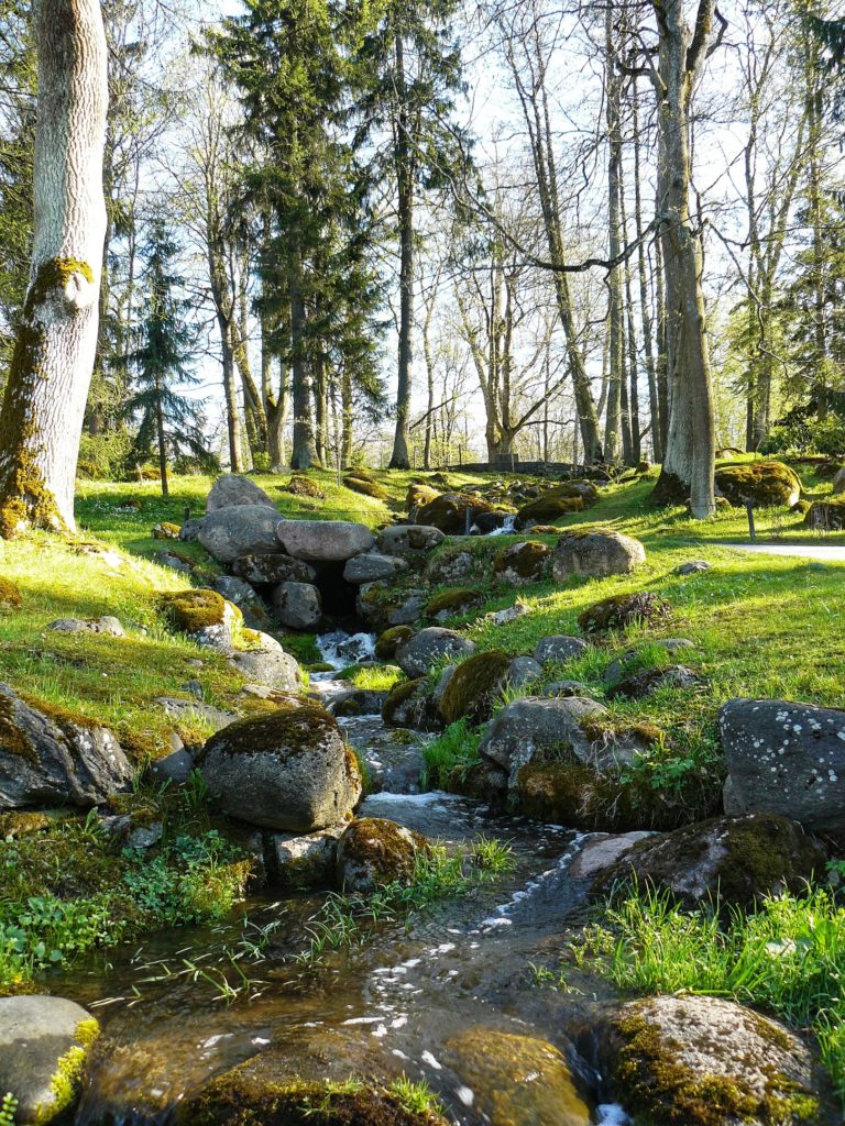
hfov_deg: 39.7
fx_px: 1172
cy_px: 563
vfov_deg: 51.4
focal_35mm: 36
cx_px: 422
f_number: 3.2
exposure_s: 1/100
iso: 100
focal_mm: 6
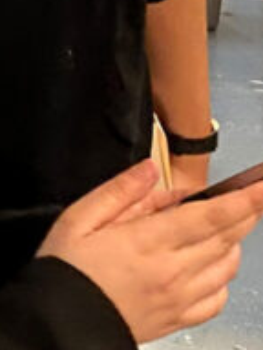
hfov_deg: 10.2
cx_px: -177
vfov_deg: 14.0
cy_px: -13
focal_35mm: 139
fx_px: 1408
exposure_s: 1/20
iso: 800
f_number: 1.8
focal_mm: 4.25
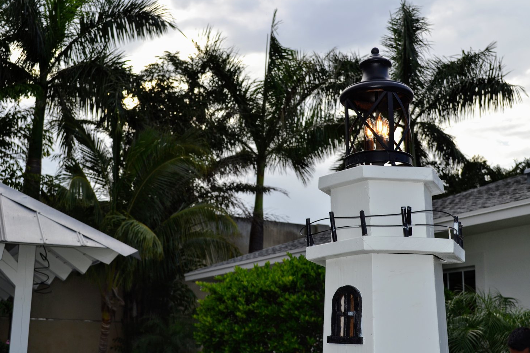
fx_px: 677
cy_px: 175
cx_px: 263
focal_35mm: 46
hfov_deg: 42.7
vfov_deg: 29.2
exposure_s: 1/200
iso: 100
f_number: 7.1
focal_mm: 30
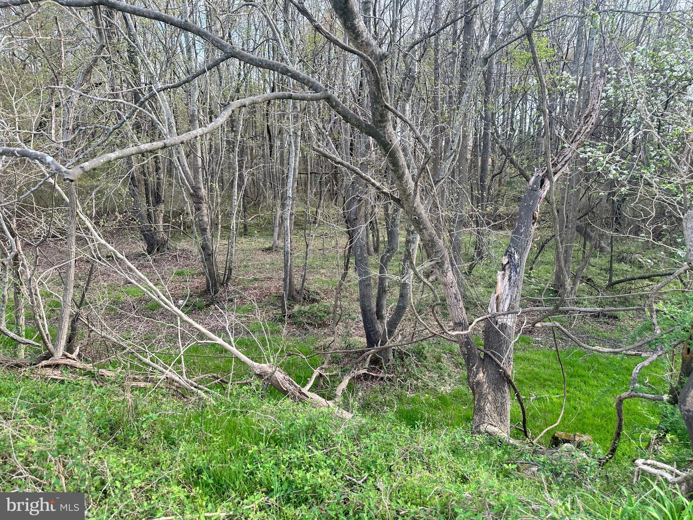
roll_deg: -0.2
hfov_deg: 71.6
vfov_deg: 56.8
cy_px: 260
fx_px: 480
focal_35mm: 24
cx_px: 346
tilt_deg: -11.3
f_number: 1.78
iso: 80
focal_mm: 6.86
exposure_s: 1/390
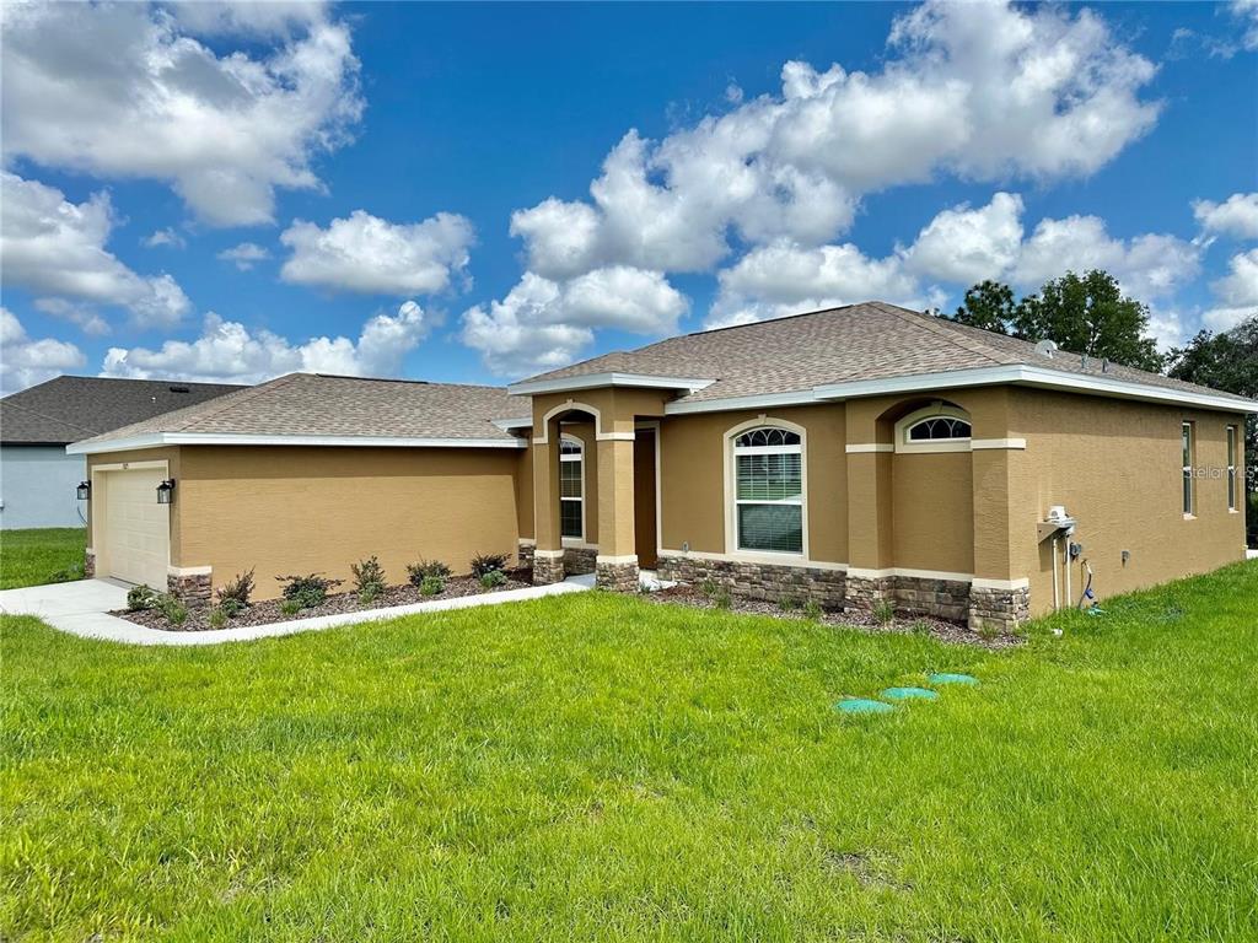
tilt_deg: -0.4
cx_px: 629
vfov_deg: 56.8
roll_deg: +1.3
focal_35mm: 24
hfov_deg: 71.6
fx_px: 872
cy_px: 472
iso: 80
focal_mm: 6.86
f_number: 1.78
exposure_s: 1/5525
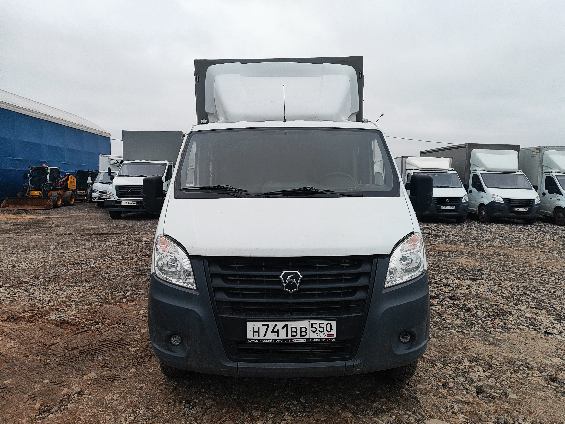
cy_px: 212
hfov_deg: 71.6
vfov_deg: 56.8
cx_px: 282
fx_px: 392
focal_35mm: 24
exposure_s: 1/100
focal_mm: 5.89
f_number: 1.89
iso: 248
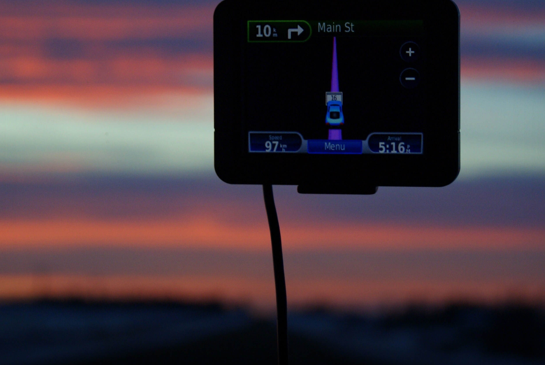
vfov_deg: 10.7
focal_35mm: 129
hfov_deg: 15.9
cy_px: 98
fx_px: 1952
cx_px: 265
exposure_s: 1/100
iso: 250
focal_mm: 55
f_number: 5.6
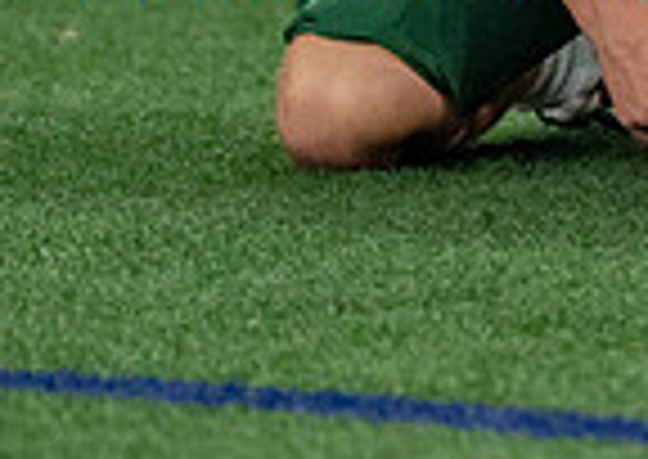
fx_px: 11140
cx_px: 1242
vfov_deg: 2.4
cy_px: -391
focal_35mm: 607
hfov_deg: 3.3
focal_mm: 112
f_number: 2.8
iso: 1600
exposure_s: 1/1000
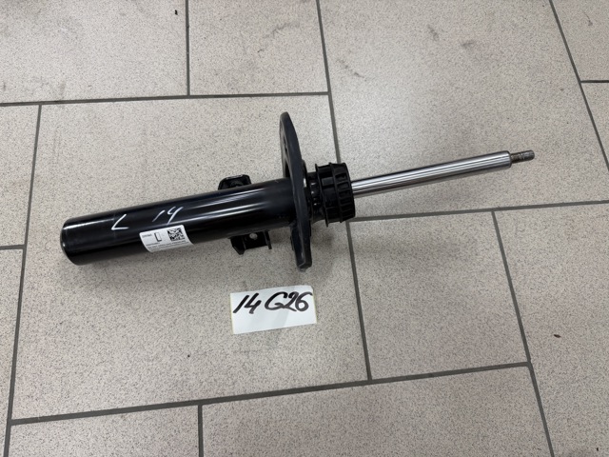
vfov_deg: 56.8
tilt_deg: -69.1
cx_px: 304
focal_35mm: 24
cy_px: 228
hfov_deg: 71.6
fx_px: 422
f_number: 1.78
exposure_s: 1/100
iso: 125
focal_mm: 6.76
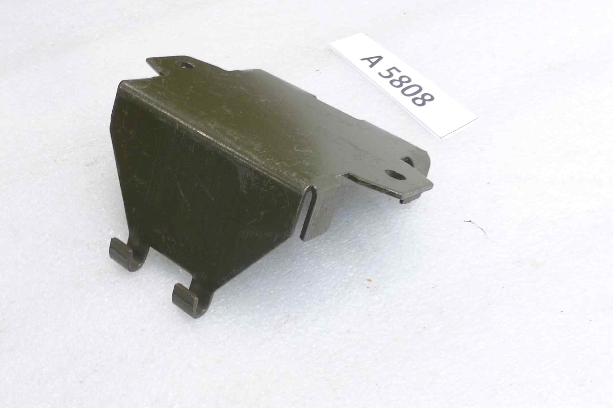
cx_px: 284
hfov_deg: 42.7
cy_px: 229
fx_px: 783
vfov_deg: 29.2
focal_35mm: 46
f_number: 3.3
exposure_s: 1/13
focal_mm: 4.4
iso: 80
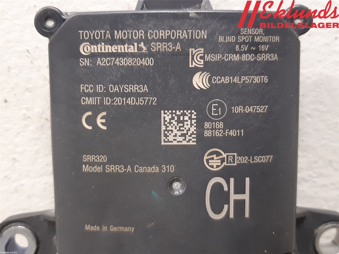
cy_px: 127
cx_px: 170
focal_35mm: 26
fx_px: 255
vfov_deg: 53.1
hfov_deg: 67.3
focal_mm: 3.93
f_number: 1.7
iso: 320
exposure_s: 1/25
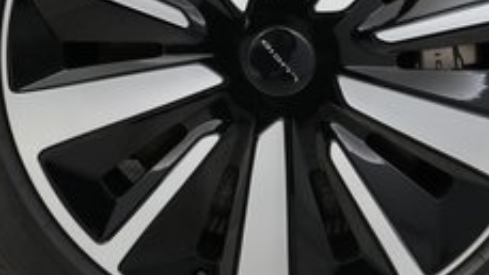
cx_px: 282
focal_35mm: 73
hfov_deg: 28.9
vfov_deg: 16.4
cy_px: 51
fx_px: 947
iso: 800
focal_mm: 25
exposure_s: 1/40
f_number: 2.8
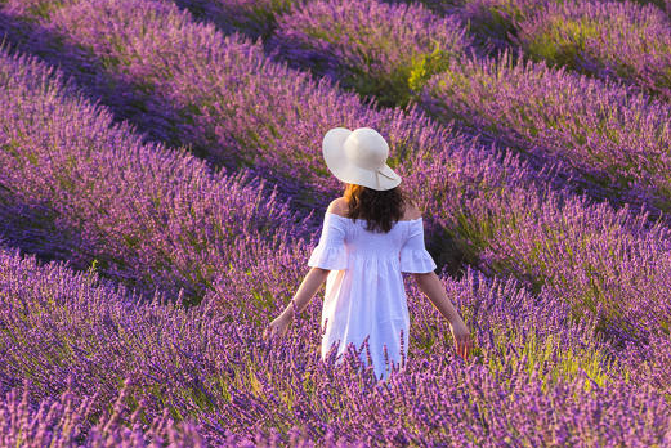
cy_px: 239
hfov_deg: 8.9
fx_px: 4289
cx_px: 312
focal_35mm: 230
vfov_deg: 6.0
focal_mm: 200
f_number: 9
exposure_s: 1/250
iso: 400
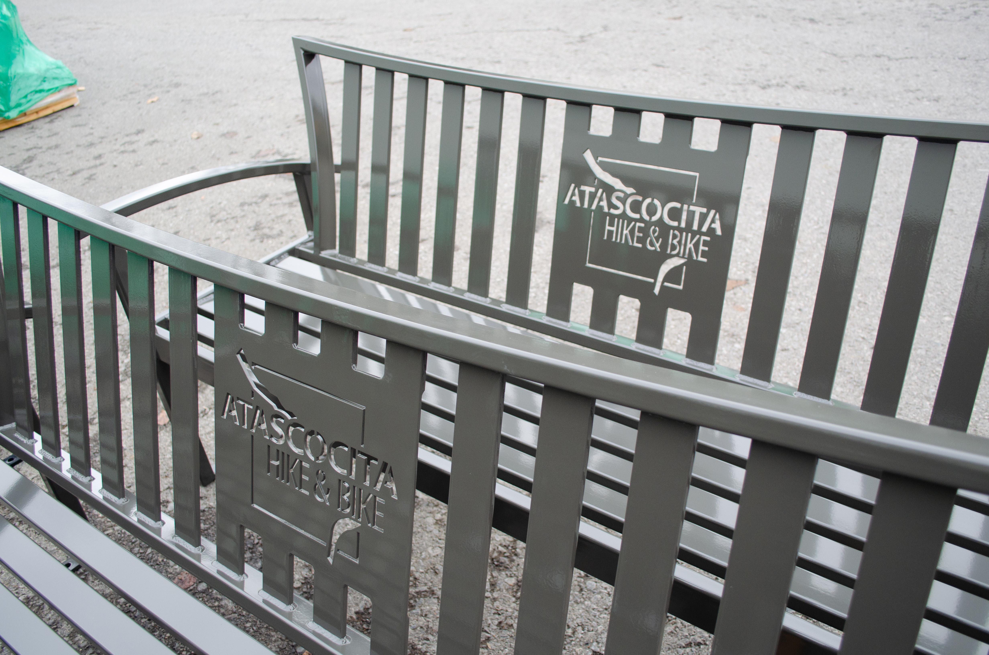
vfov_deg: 43.4
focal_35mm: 30
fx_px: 822
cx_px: 494
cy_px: 328
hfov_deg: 62.0
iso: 400
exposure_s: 1/80
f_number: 4.5
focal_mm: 20
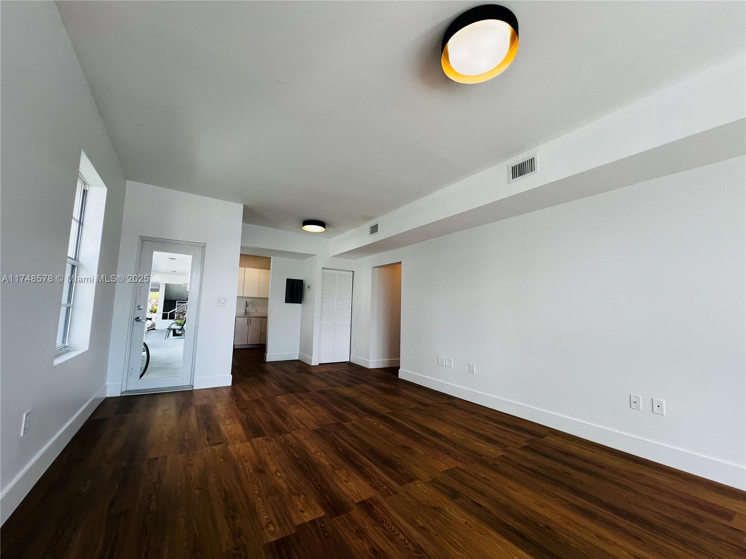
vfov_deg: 89.9
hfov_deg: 106.2
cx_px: 373
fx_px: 280
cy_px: 280
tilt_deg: +5.2
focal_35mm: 13
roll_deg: -0.5
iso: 50
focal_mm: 1.57
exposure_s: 1/120
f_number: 1.8
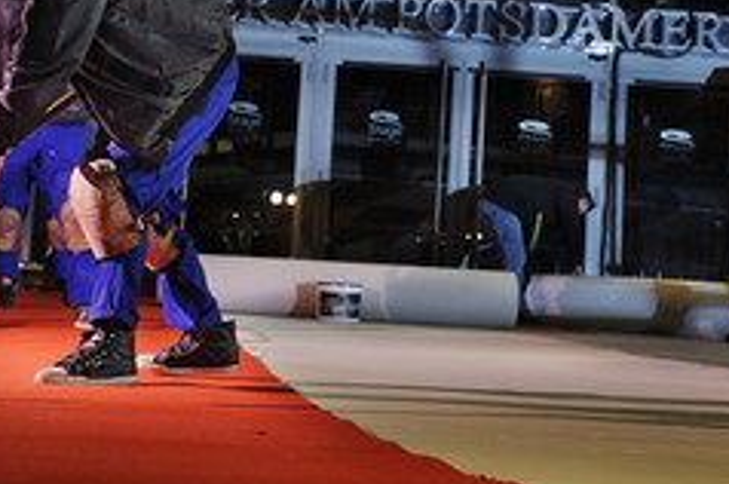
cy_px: 147
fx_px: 1840
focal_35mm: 91
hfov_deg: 22.3
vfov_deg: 14.9
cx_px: 259
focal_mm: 48
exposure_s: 1/160
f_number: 4.5
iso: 400
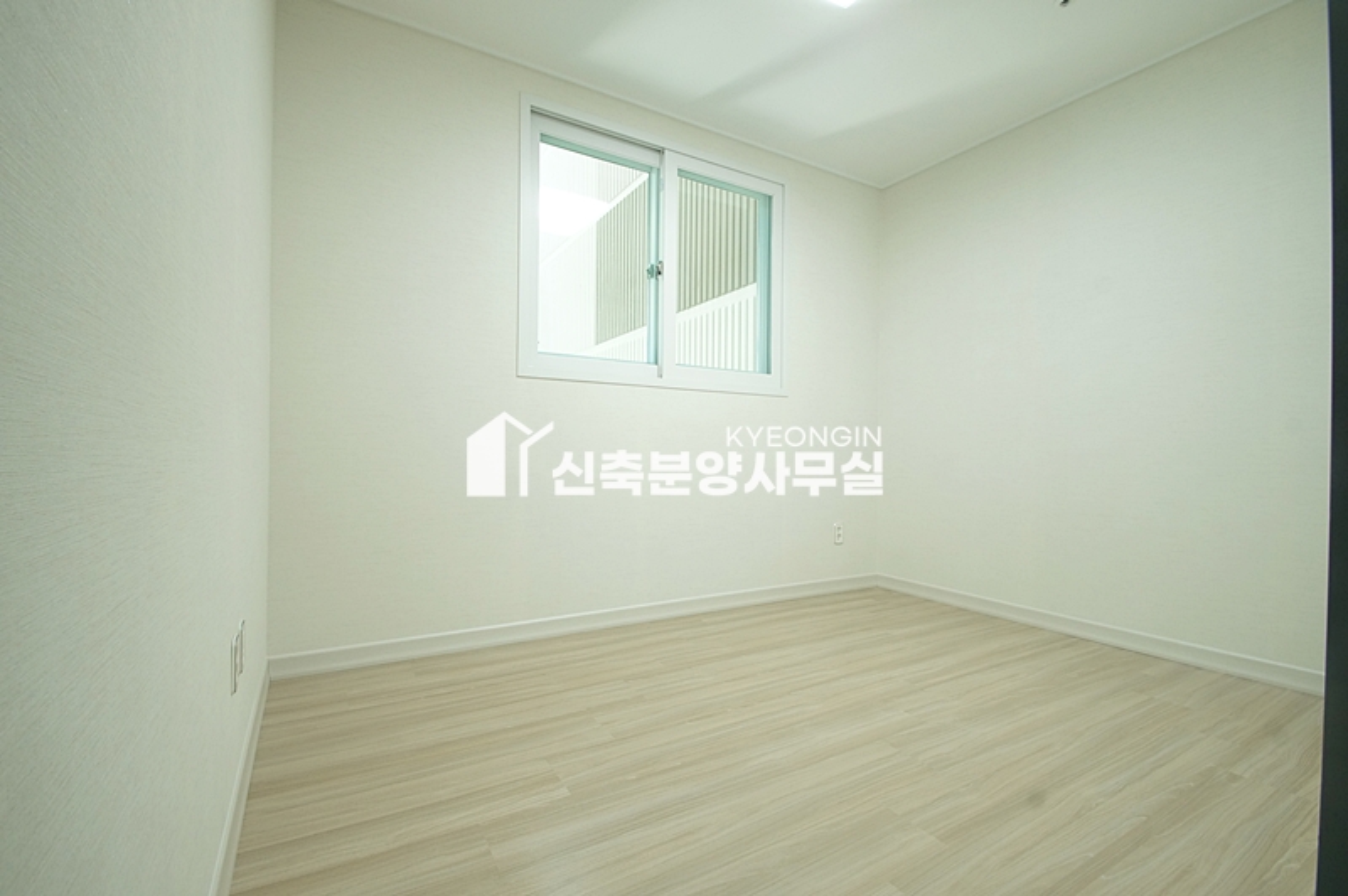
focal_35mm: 16
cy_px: 448
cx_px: 674
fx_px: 617
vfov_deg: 72.0
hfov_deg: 95.0
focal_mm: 11
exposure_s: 1/13
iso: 800
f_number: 9
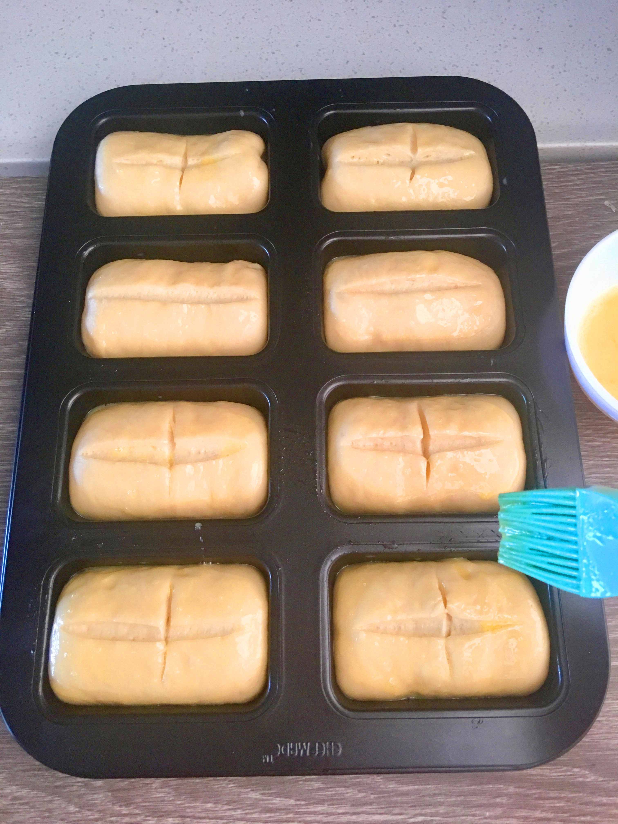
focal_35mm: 29
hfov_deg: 48.2
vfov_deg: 61.7
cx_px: 309
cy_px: 412
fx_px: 690
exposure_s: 1/17
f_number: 2.2
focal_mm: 4.15
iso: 80
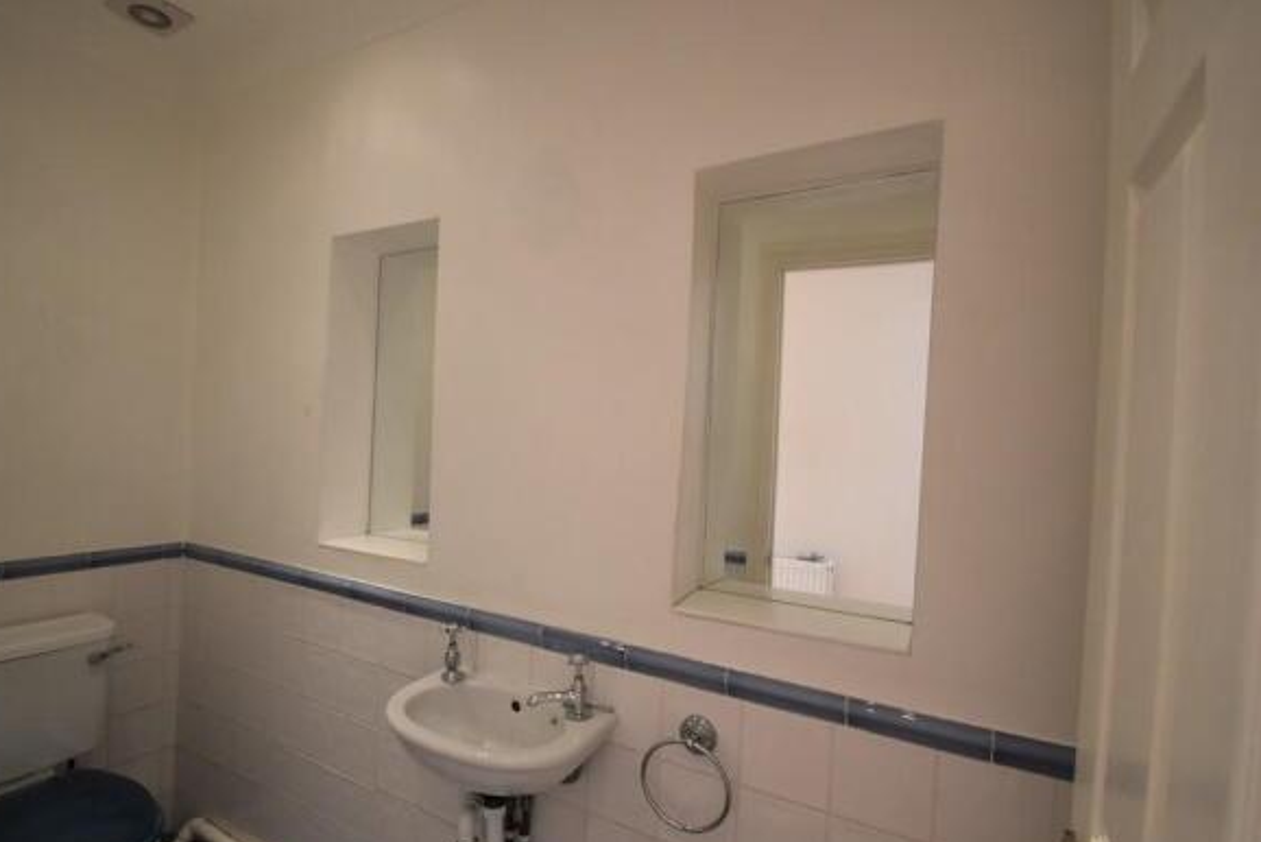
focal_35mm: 17
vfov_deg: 70.5
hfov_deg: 93.0
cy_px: 440
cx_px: 579
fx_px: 596
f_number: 4.5
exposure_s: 1/125
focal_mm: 10
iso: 1800
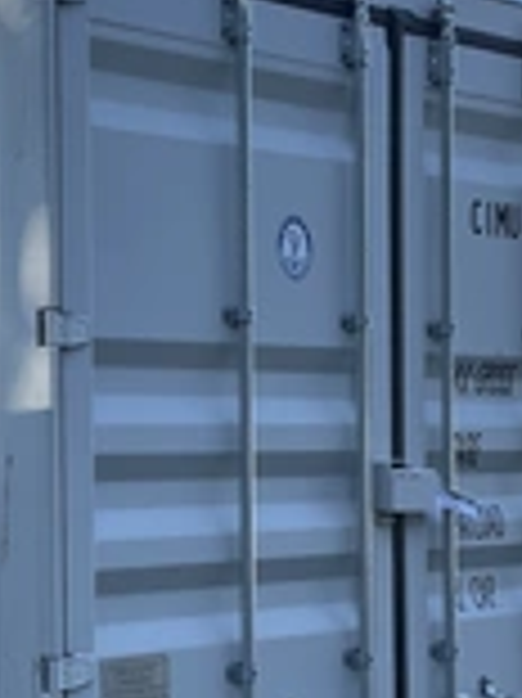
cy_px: 446
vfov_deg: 25.9
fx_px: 1510
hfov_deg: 19.4
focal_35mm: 75
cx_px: 90
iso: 25
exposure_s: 1/450
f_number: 1.8
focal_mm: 3
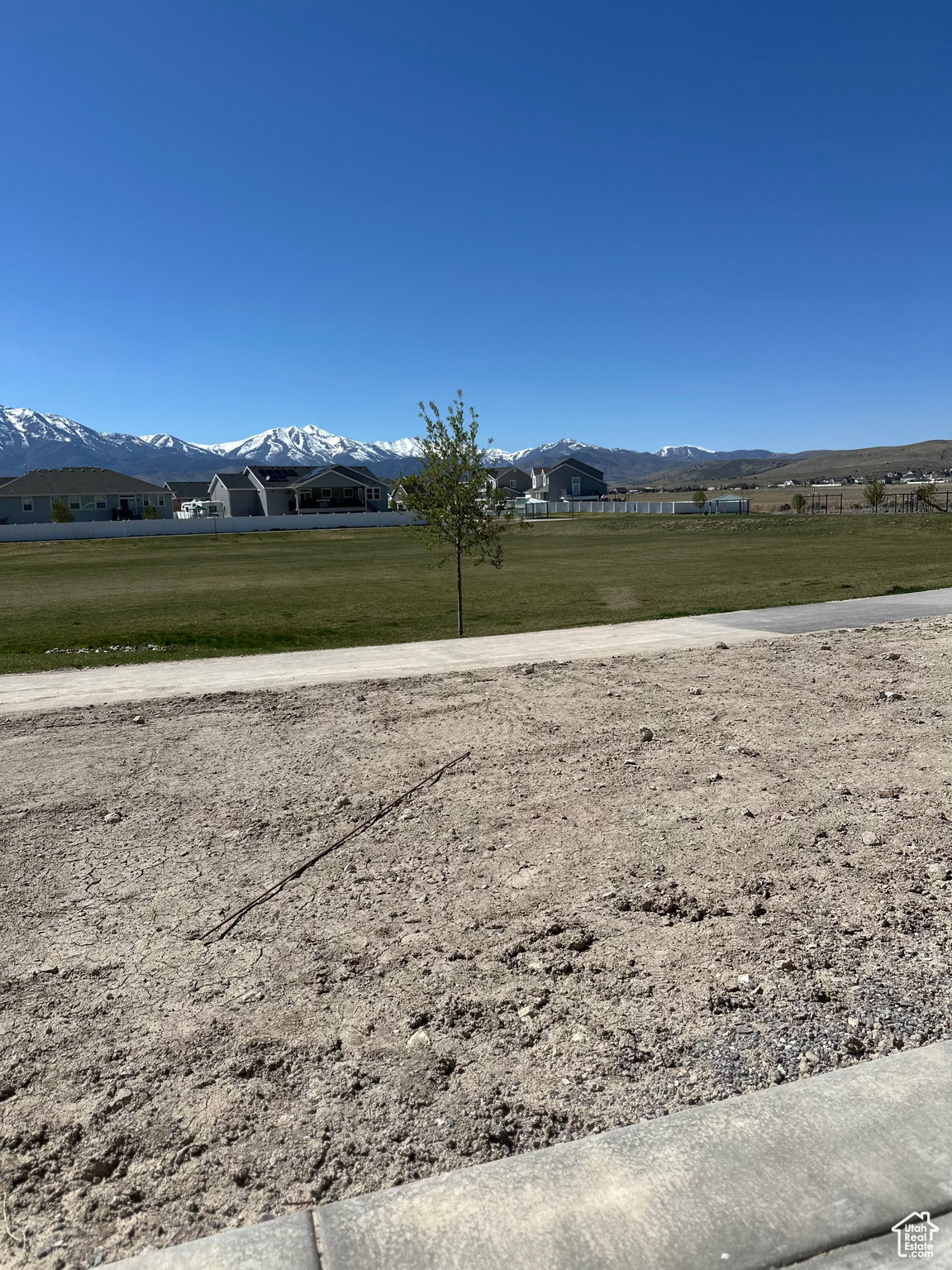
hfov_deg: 56.8
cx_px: 476
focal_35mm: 24
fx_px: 880
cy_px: 635
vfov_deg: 71.6
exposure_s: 1/8929
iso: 80
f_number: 1.78
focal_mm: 6.86
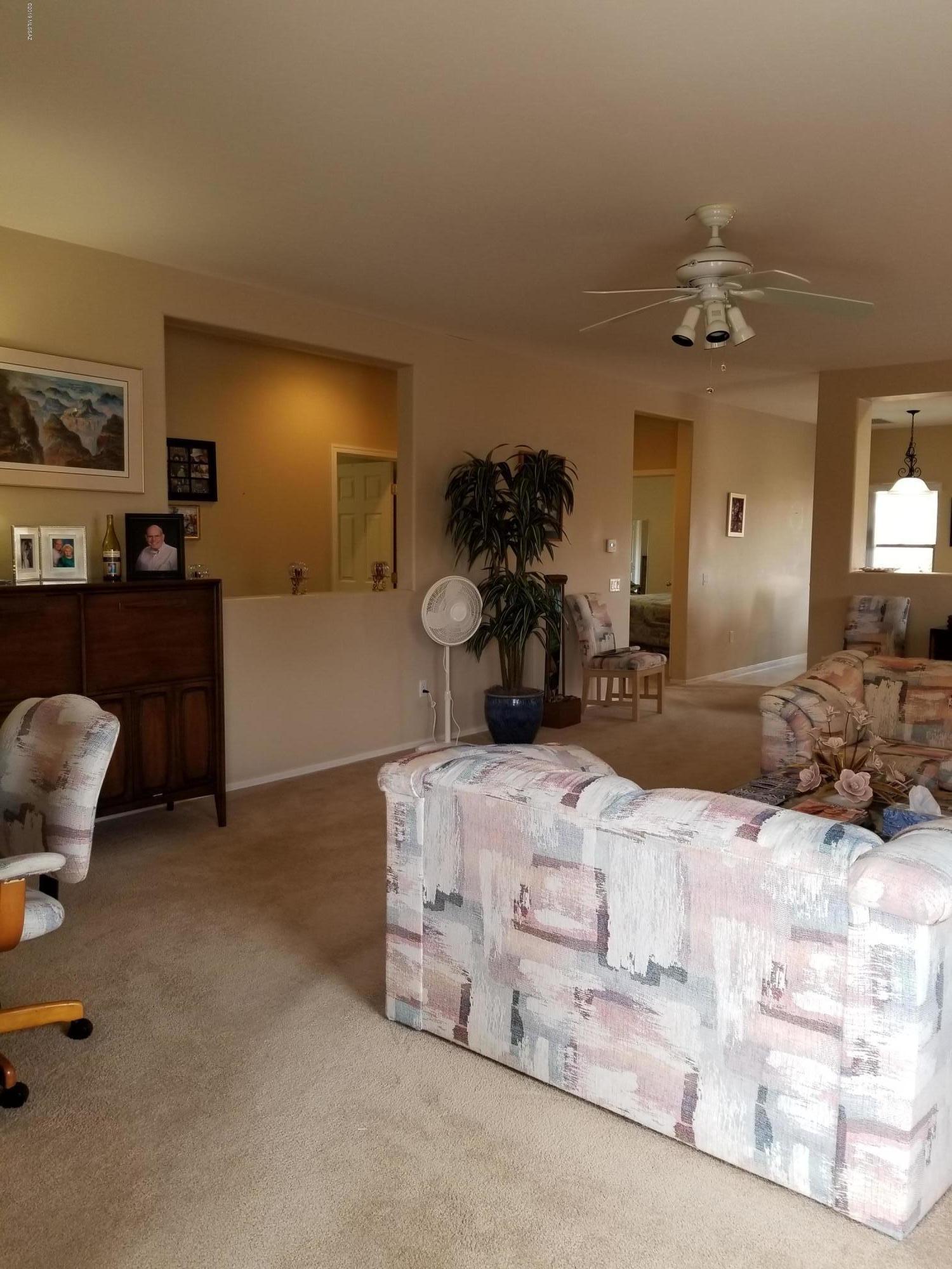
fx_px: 953
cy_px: 634
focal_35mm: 26
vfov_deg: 67.3
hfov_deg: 53.1
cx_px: 476
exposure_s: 1/60
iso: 64
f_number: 1.7
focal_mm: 4.25
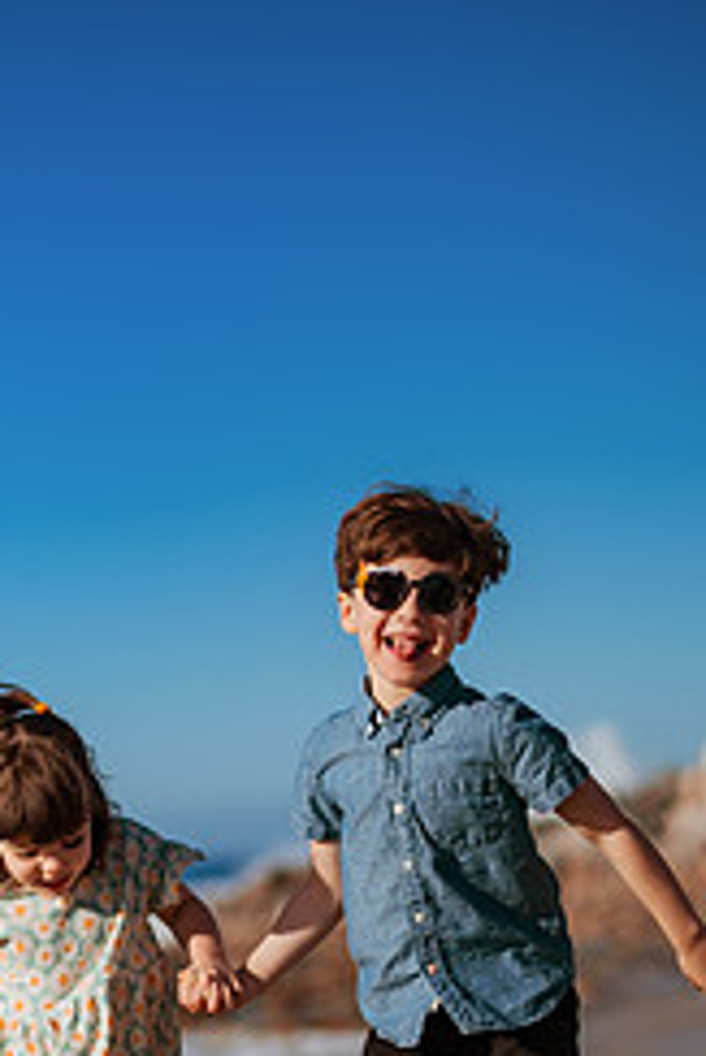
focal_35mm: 107
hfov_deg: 12.8
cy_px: 835
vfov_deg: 18.9
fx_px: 3143
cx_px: 351
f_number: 2
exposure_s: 1/8000
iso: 50
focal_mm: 58
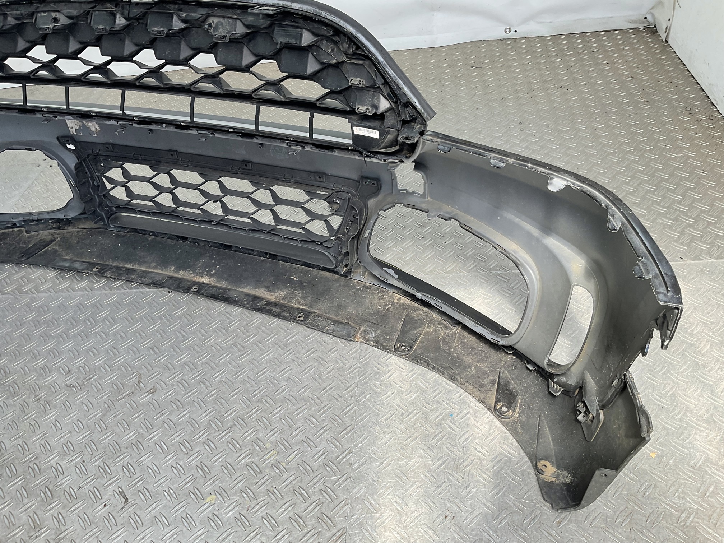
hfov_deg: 61.7
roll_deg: +8.5
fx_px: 607
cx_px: 362
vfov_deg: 48.2
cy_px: 272
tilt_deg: -41.9
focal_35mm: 29
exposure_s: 1/184
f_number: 1.8
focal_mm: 3
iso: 16
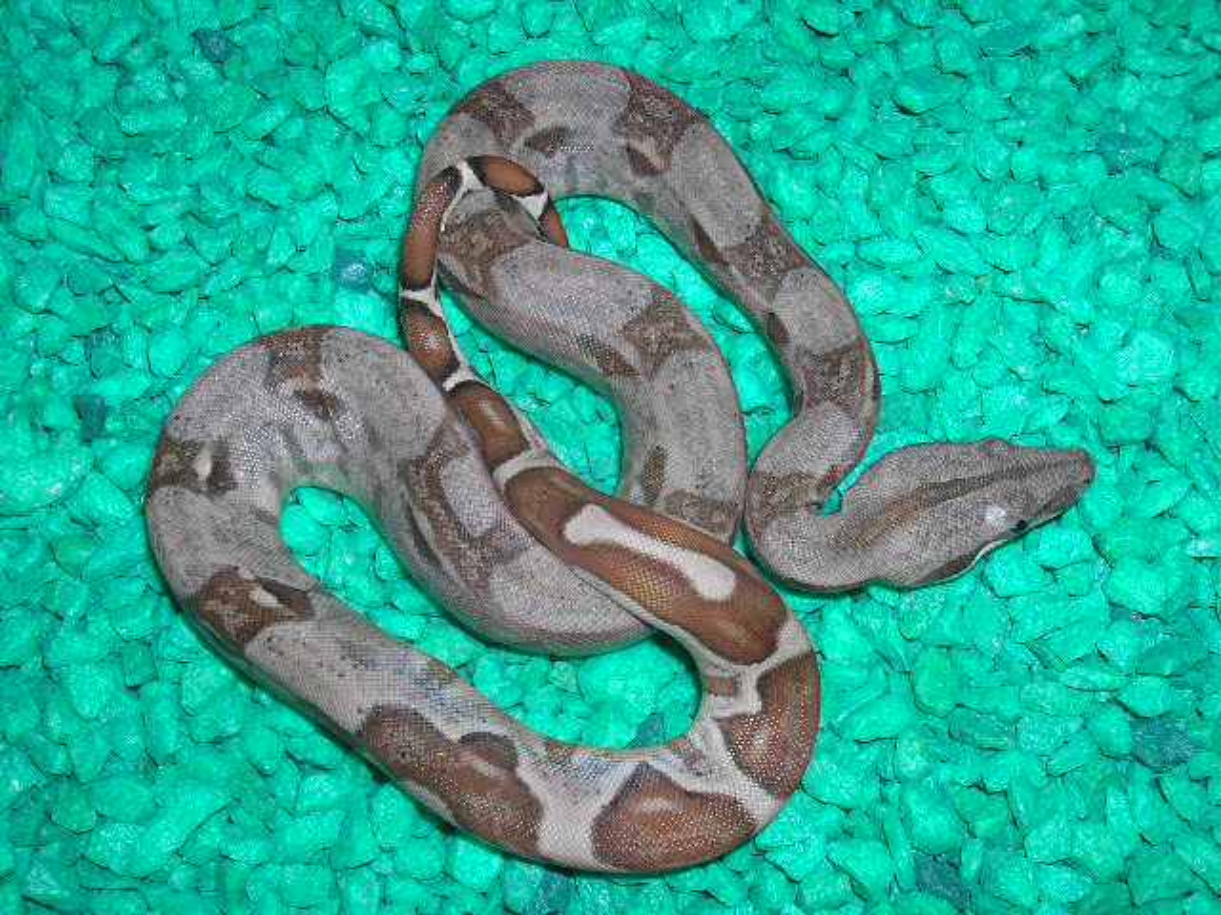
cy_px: 458
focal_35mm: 46
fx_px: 1623
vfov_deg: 31.5
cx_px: 610
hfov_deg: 41.2
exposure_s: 1/60.1
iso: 50
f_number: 5.4
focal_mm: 7.7
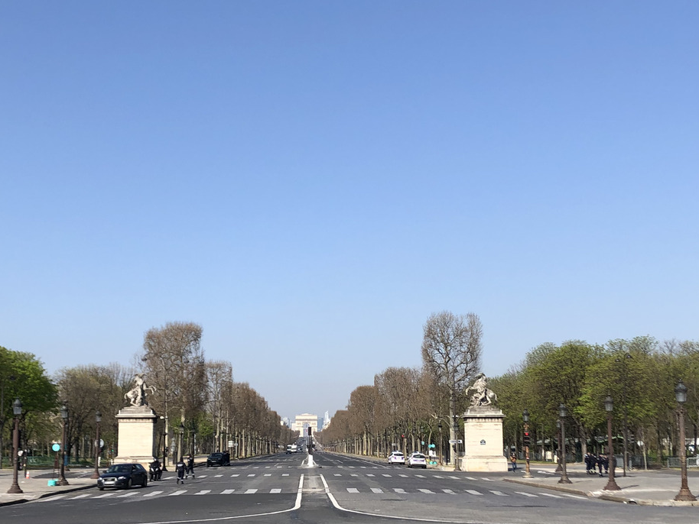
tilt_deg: +5.4
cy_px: 367
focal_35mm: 49
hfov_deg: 38.8
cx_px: 304
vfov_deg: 29.4
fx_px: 990
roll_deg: +1.2
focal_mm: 4
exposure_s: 1/2315
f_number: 1.8
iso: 25
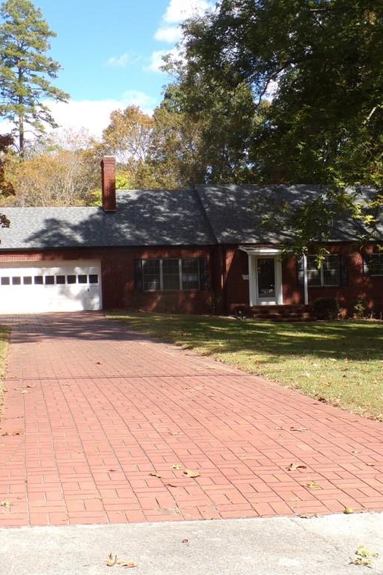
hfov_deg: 26.0
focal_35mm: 52
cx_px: 204
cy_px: 284
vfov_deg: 38.2
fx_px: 830
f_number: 4.7
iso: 80
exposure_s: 1/240
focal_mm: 6.6
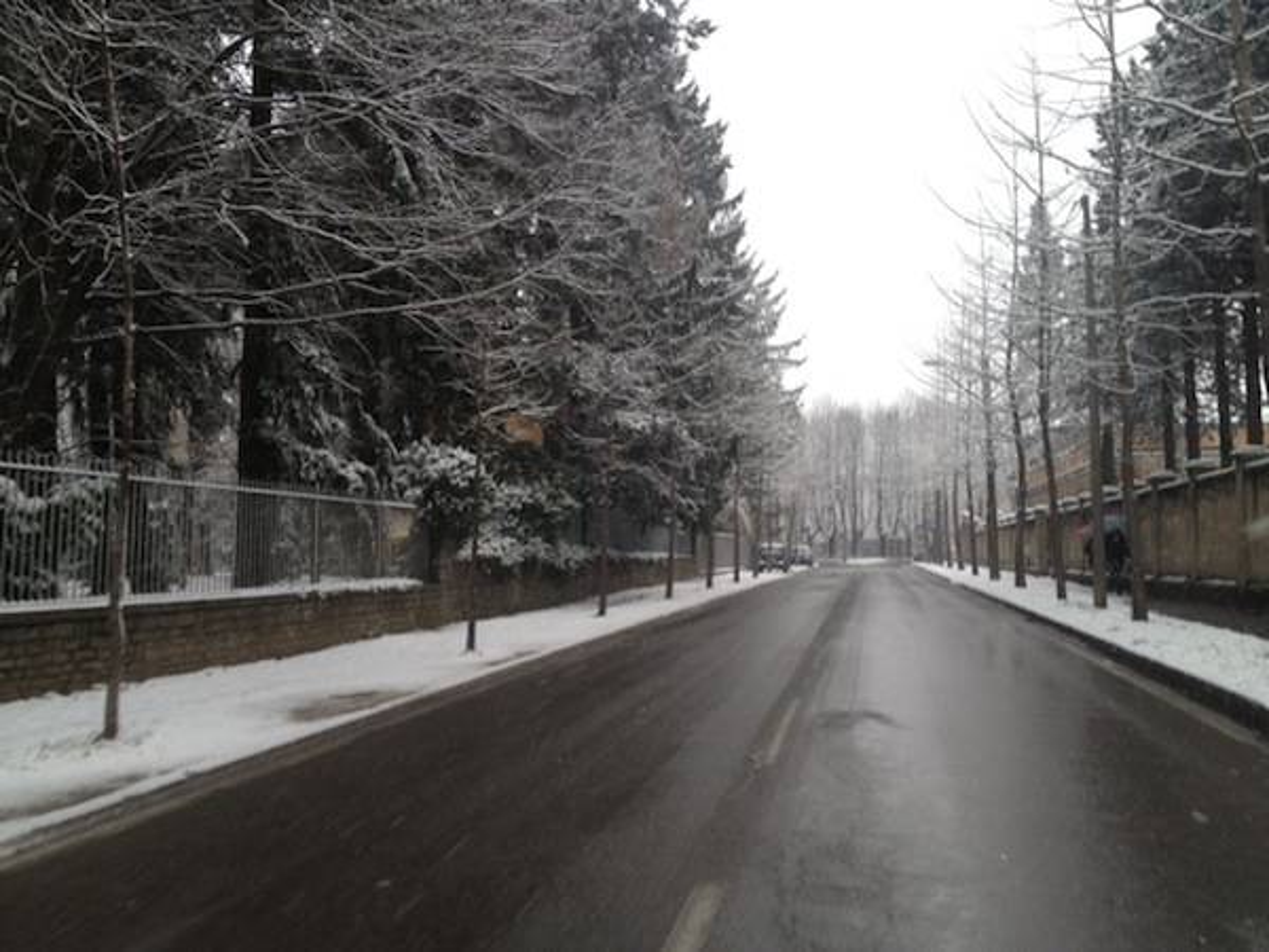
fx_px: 1283
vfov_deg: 40.7
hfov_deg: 52.6
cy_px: 476
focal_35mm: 35
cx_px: 634
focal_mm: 4.28
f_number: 2.4
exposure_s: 1/196
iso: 50
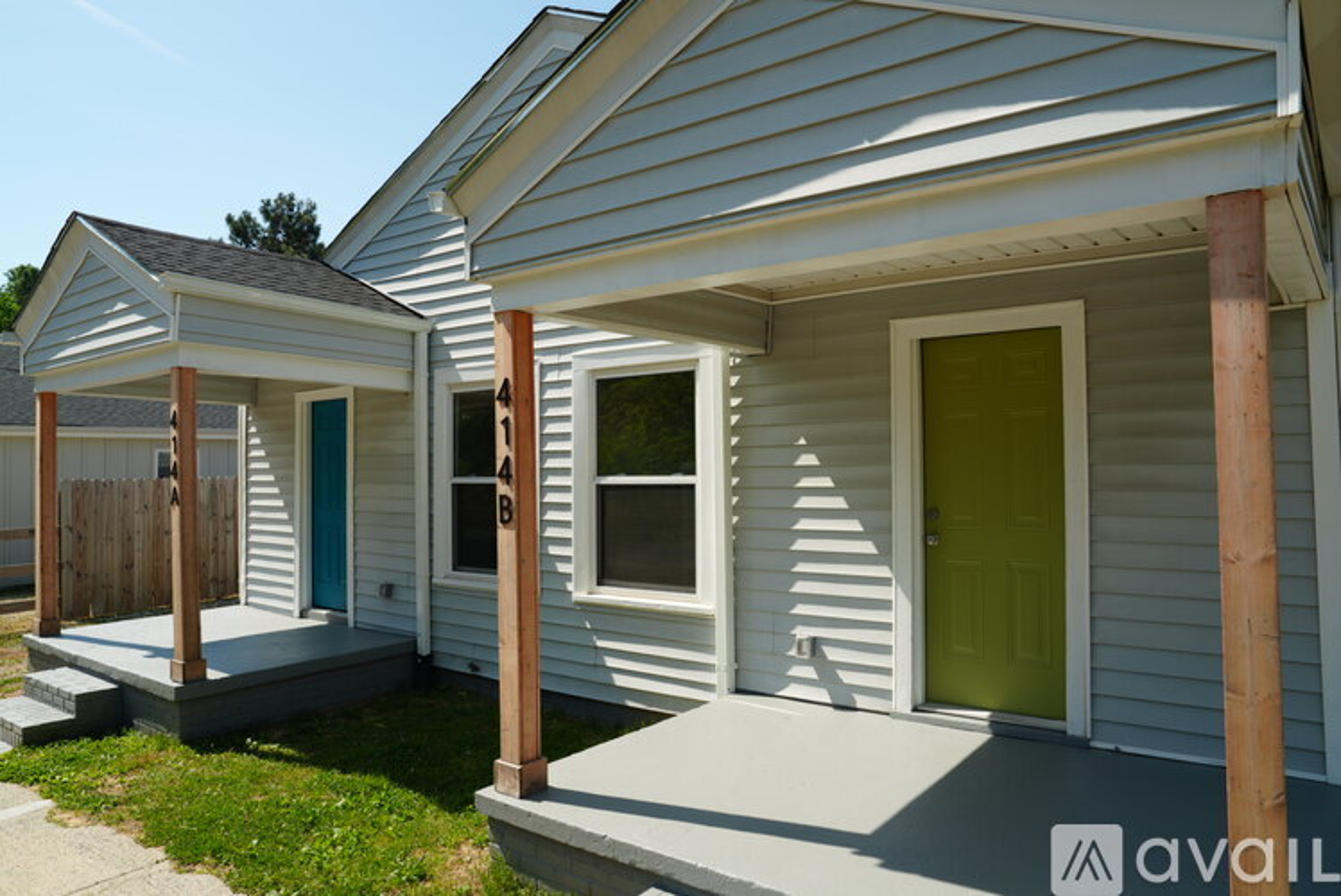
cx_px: 670
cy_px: 448
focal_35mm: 24
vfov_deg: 53.2
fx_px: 895
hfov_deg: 73.7
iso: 100
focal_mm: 24
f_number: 7.1
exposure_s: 1/125
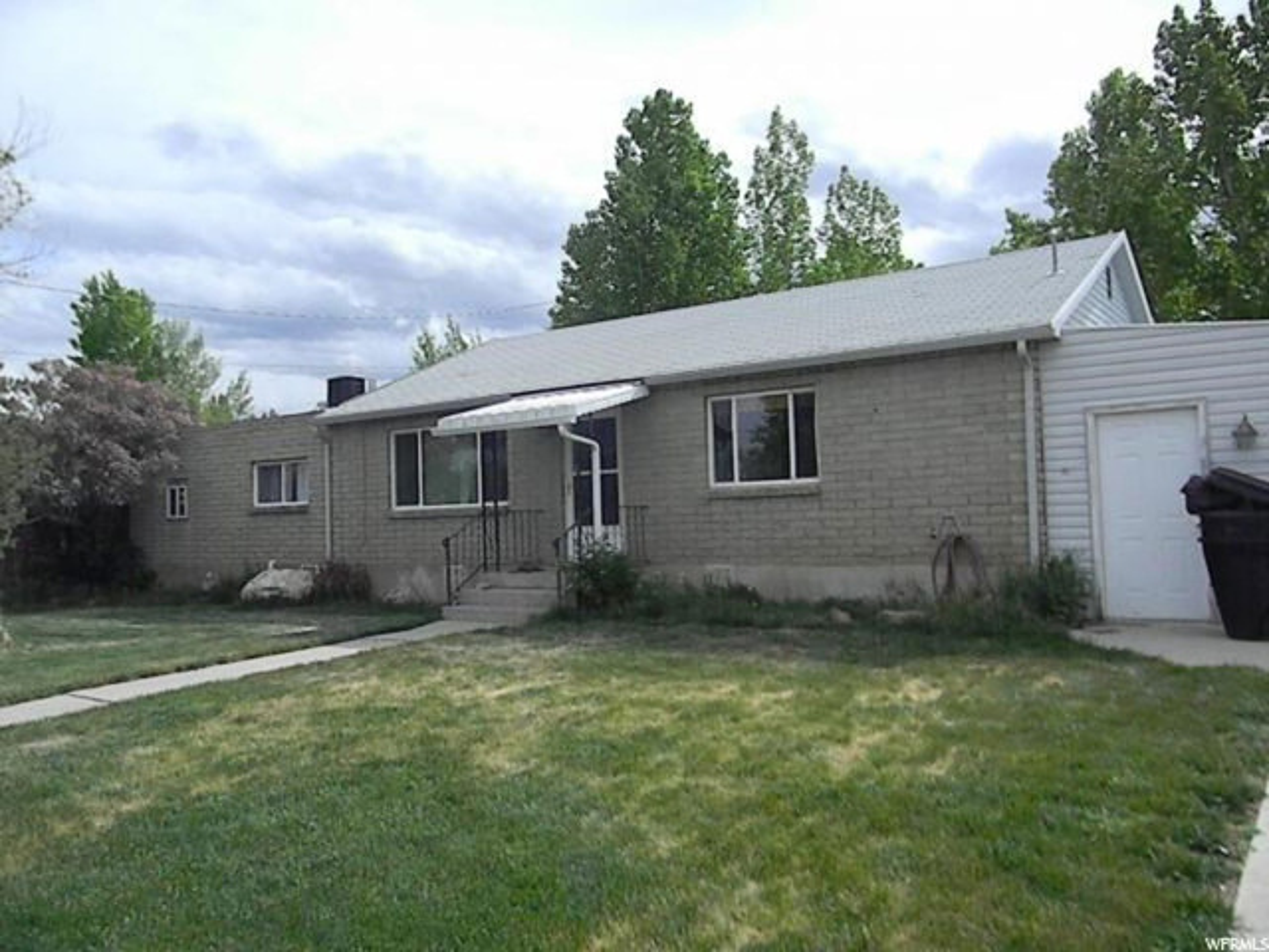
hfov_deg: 65.3
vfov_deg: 51.4
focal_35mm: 27
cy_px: 476
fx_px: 990
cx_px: 634
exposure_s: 1/1621
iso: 666
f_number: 7
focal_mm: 5
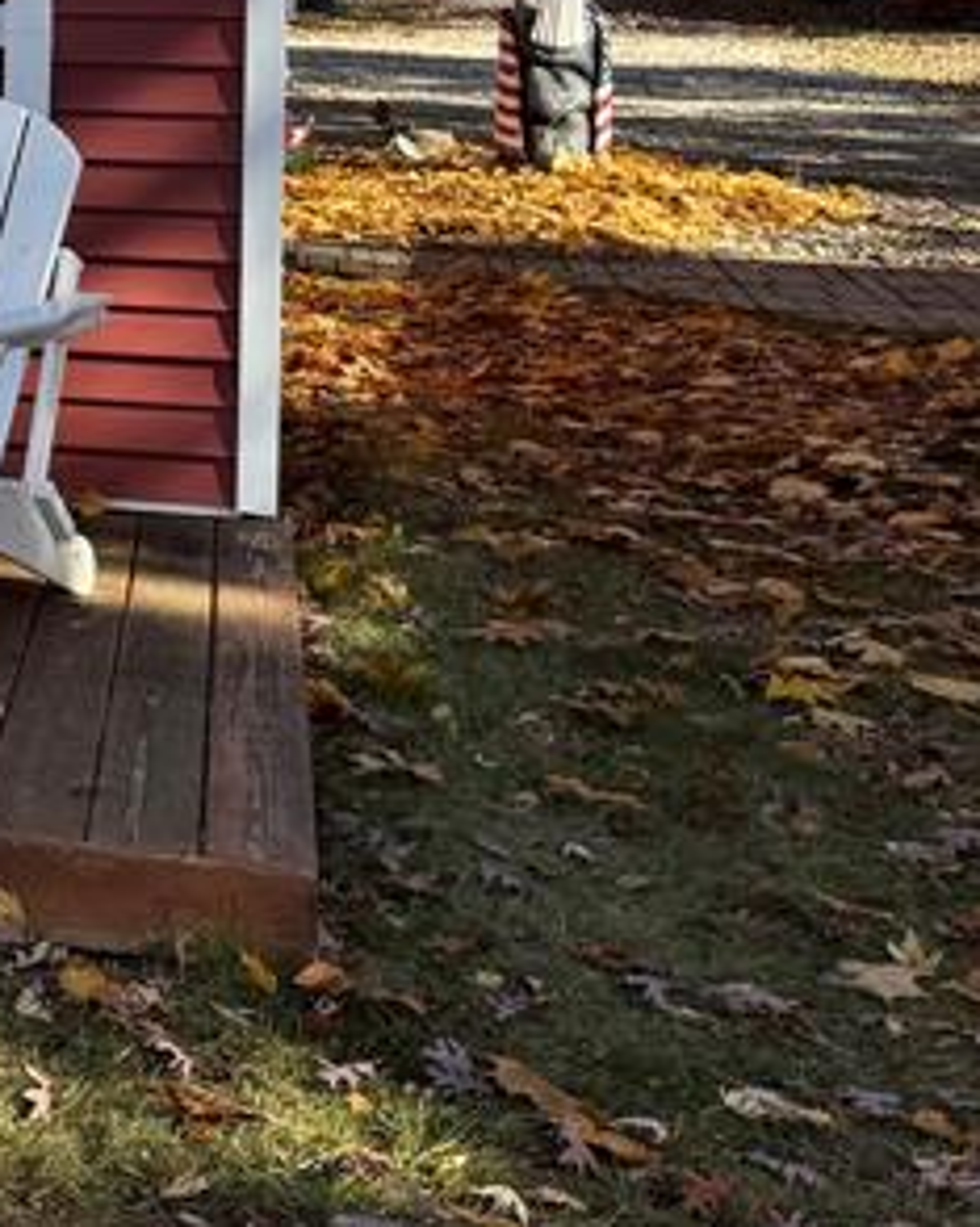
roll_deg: -0.8
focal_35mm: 82
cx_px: -993
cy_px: -63
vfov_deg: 22.2
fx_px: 2976
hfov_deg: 15.1
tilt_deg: -1.8
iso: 80
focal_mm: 6.76
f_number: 1.78
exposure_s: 1/1026
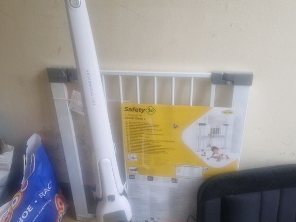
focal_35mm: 24
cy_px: 109
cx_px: 150
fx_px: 205
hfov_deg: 71.6
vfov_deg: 56.8
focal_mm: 5.4
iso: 50
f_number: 1.8
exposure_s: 1/100
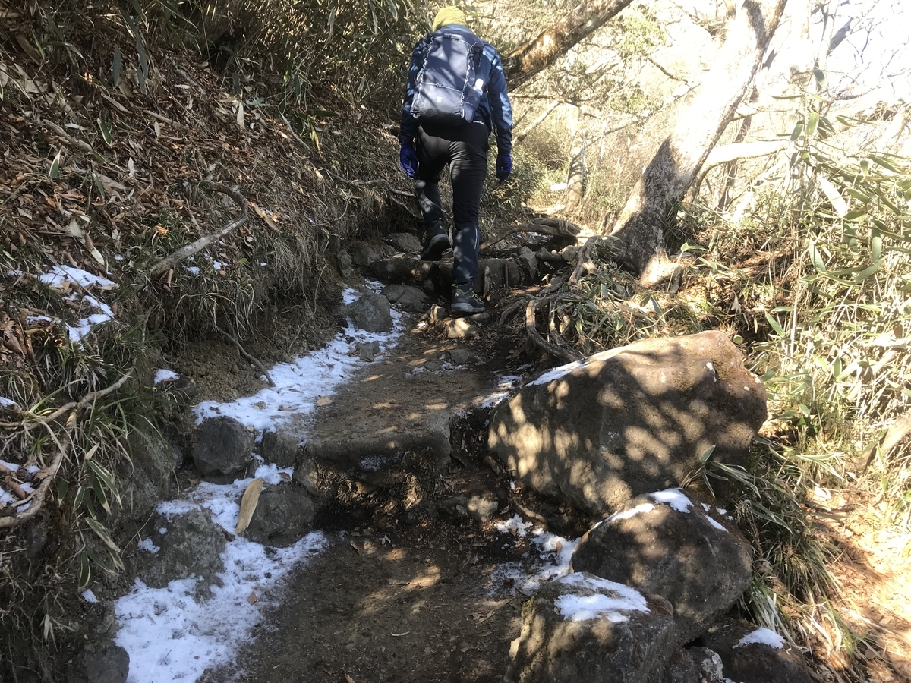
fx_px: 737
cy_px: 342
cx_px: 456
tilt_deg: -1.5
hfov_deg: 63.4
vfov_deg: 49.7
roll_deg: +3.5
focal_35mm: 28
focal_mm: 3.99
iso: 20
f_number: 1.8
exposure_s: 1/140
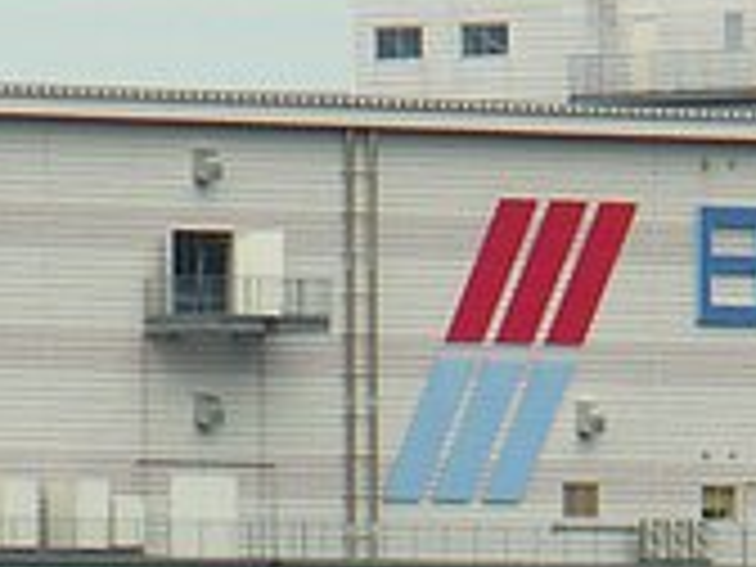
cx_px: 706
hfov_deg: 1.6
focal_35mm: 1218
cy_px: 1035
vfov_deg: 1.2
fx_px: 26601
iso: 64
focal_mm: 50.8
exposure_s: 1/60
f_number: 7.1
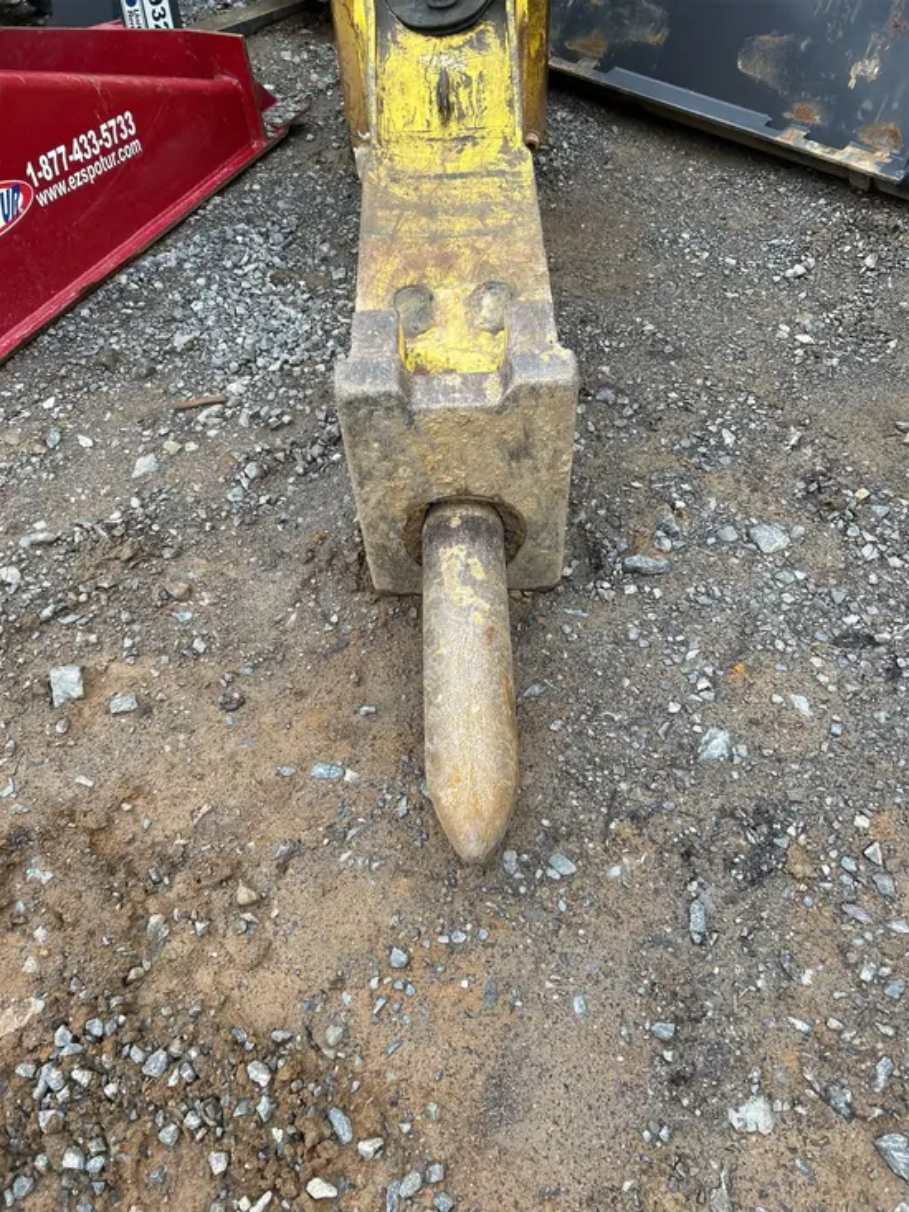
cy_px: 606
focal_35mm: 26
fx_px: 910
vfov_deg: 67.3
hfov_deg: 53.1
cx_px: 454
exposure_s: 1/516
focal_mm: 5.7
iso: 50
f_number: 1.5
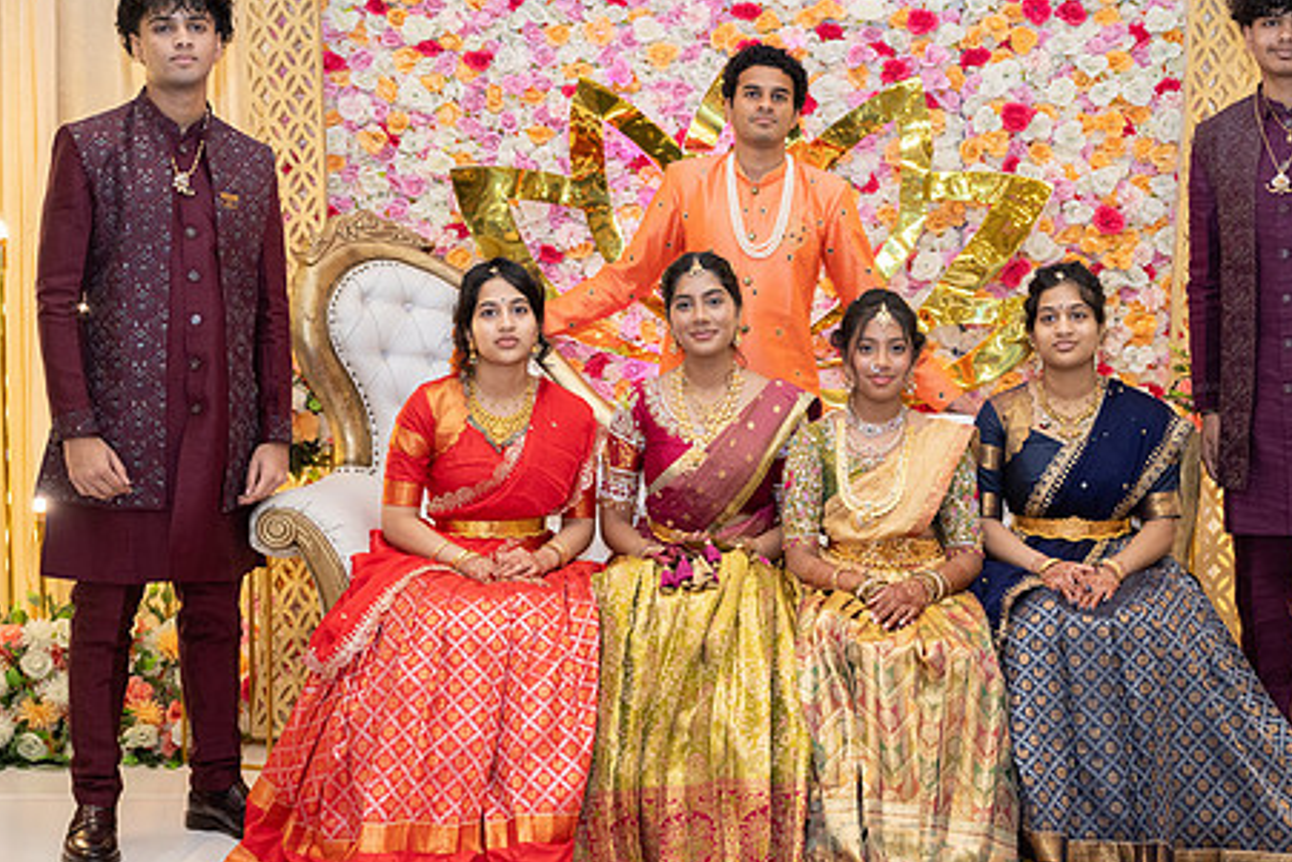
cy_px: 442
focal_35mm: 52
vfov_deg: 26.0
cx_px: 739
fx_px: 1867
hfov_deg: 38.1
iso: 1000
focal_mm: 40
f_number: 3.5
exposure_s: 1/160
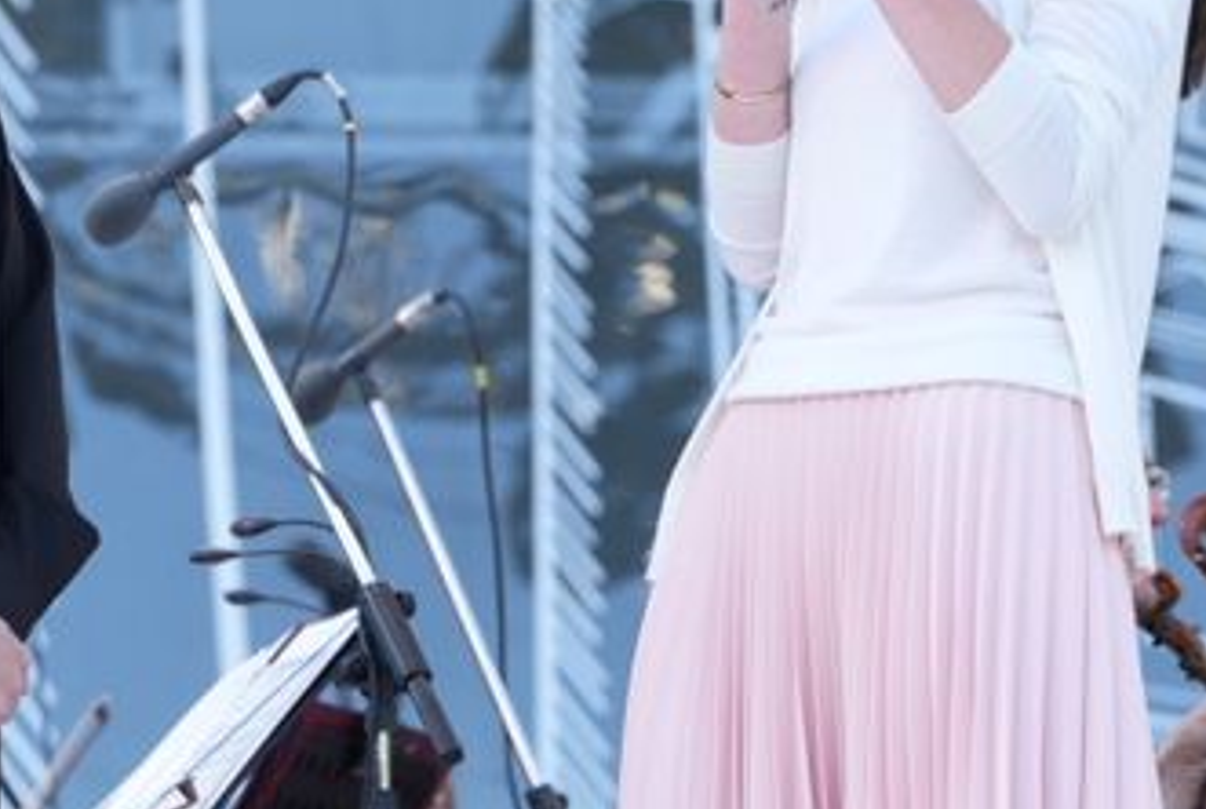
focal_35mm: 328
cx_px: 264
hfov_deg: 6.3
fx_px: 11008
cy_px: 0
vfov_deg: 4.2
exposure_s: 1/200
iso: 500
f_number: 5.6
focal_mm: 156
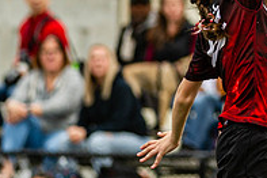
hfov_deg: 2.0
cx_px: 375
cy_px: -13
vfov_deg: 1.4
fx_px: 7507
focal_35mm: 1013
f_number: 4
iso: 200
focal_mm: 240
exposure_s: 1/1000
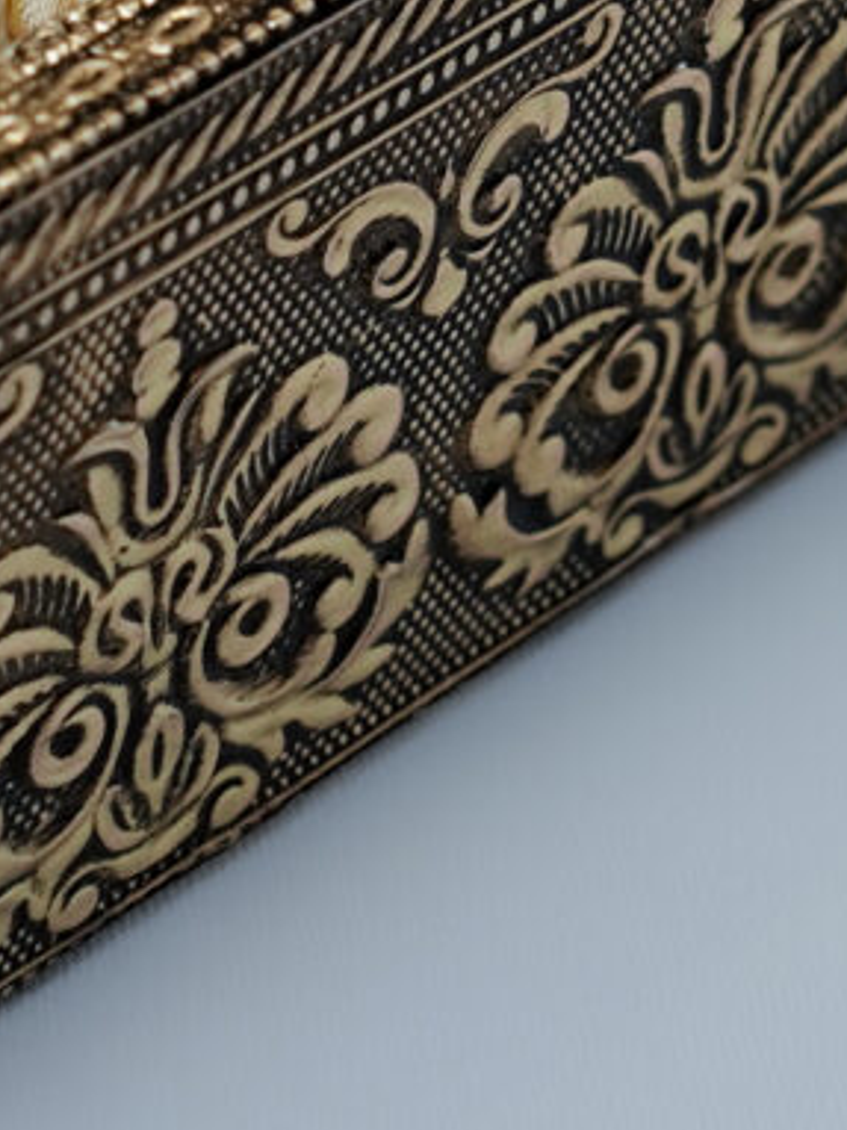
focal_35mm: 225
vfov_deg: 8.5
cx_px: 626
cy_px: -766
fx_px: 7345
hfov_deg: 6.6
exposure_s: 1/160
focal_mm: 35
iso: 250
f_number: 4
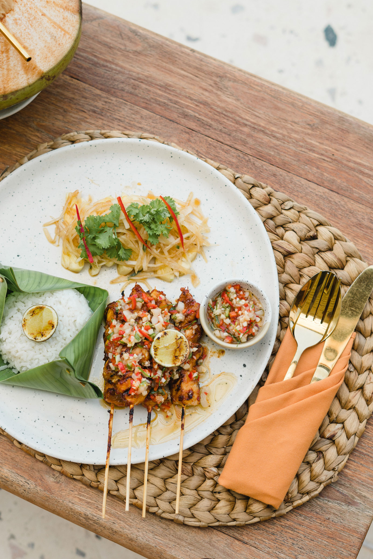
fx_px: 1181
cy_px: 280
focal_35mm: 76
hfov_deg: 18.0
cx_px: 184
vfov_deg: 26.6
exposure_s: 1/320
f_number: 3.5
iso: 125
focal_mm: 50
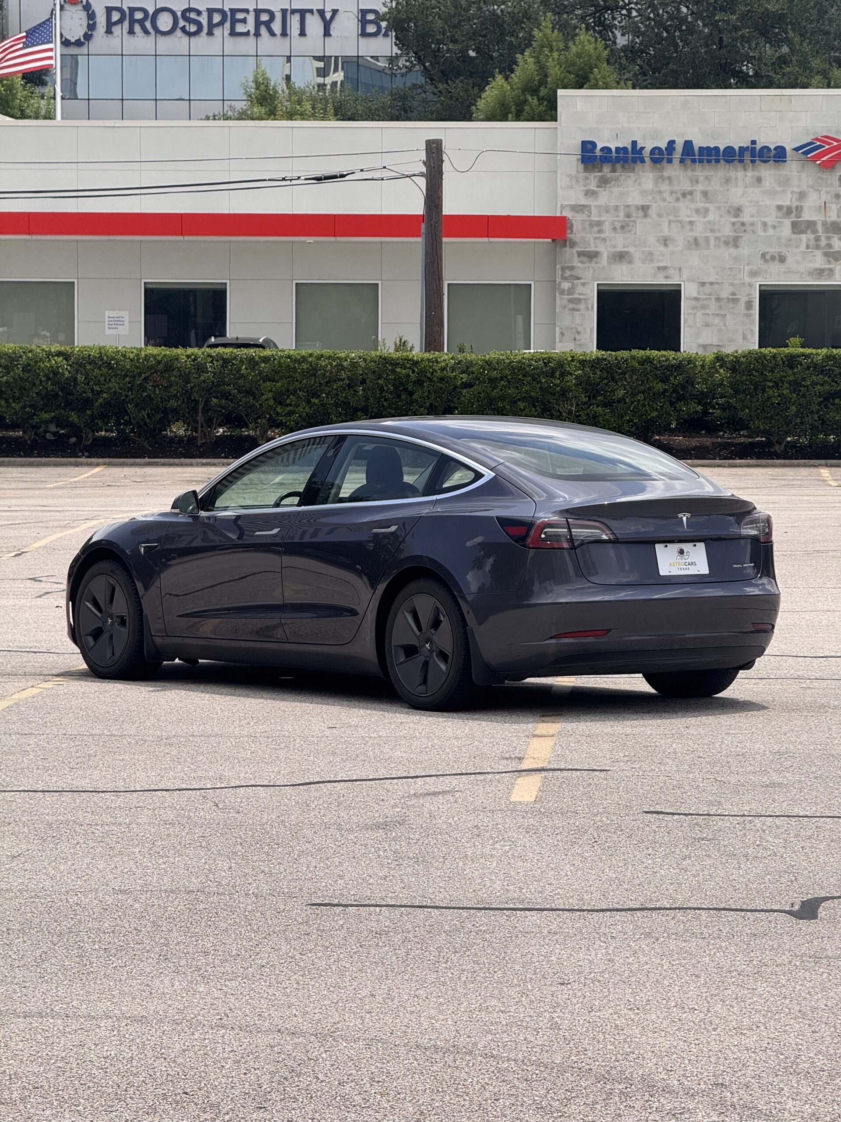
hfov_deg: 12.3
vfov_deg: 16.4
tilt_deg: -2.6
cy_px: 561
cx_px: 420
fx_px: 3887
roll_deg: -0.1
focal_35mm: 120
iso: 50
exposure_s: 1/1773
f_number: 2.8
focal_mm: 15.66
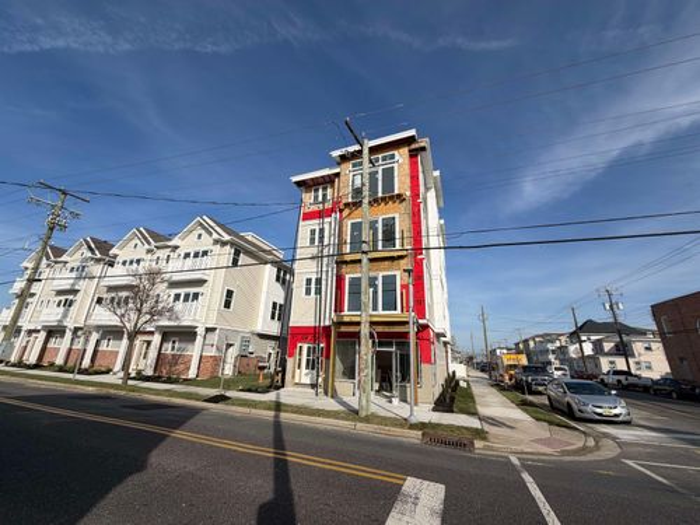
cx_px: 350
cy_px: 262
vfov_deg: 85.7
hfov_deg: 102.1
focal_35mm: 14
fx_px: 283
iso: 20
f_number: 2.2
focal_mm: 2.22
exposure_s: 1/1189
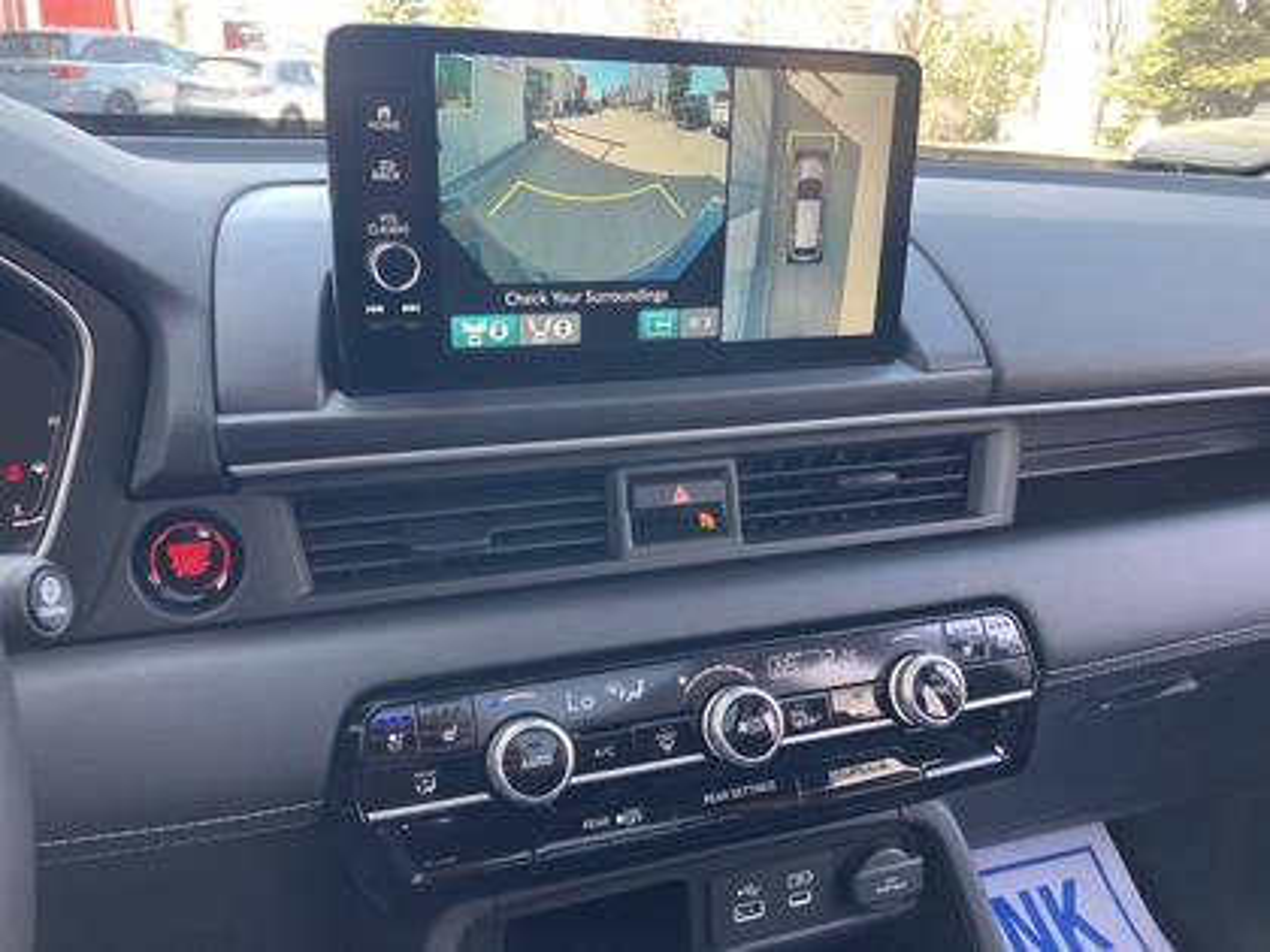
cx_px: 635
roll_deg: -1.9
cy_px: 476
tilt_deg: -20.5
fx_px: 1027
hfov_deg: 63.4
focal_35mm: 28
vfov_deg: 49.7
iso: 80
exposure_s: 1/96
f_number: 1.8
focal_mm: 3.99
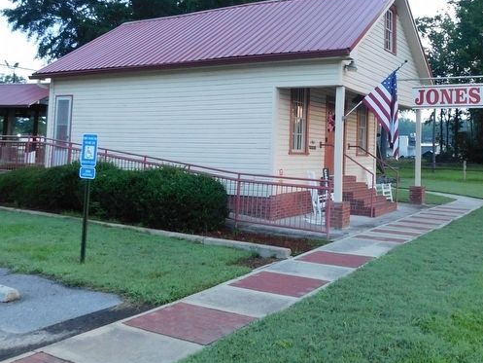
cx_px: 327
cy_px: 112
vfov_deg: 38.1
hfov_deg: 49.2
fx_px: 516
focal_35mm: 37
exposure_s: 1/30
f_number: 3
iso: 360
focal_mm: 4
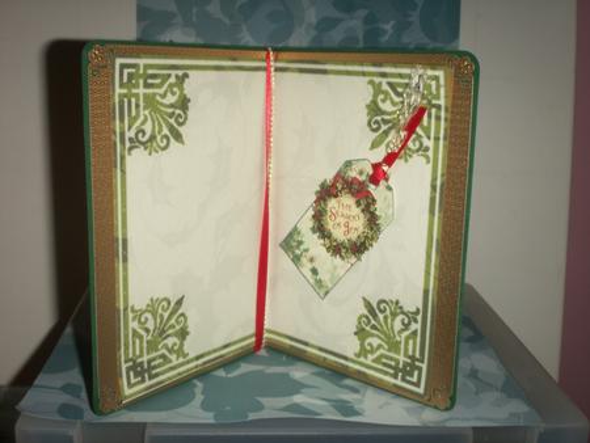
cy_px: 222
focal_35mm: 41
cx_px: 295
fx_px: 699
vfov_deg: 35.2
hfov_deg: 45.8
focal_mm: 8.7
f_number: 7.1
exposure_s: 1/40
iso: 50
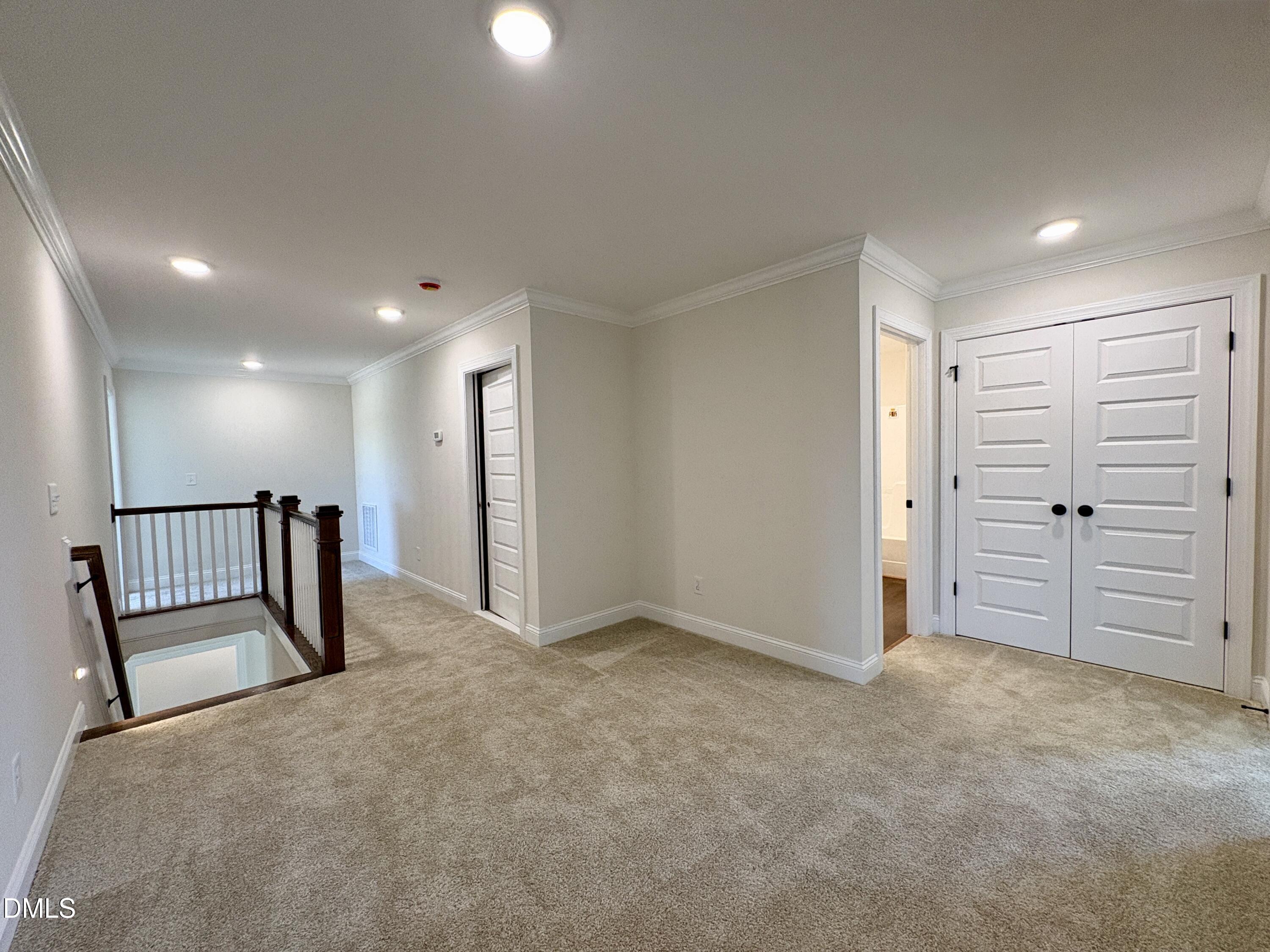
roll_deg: +2.3
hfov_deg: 102.1
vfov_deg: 85.7
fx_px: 514
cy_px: 476
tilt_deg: -0.8
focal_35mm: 14
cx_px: 635
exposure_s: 1/120
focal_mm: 2.22
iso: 200
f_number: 2.2
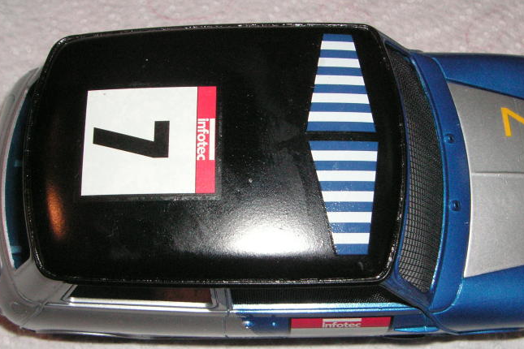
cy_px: 204
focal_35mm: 49
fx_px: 713
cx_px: 287
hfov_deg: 40.3
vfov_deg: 27.5
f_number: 6.6
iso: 160
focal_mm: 6.3
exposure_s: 1/45
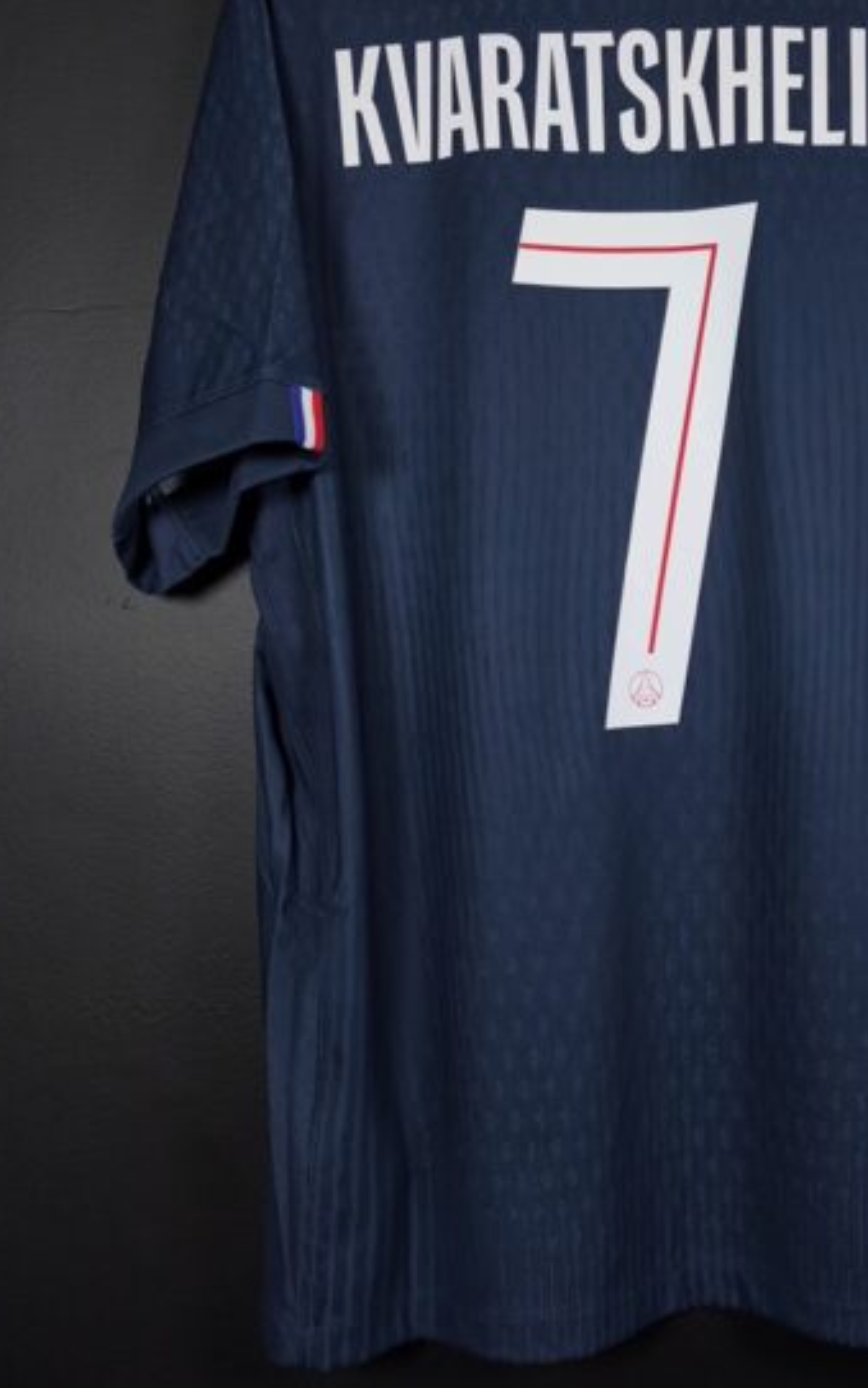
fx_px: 1362
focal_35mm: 36
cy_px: 630
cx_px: 653
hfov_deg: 34.6
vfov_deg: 53.9
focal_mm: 6.57
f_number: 1.6
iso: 400
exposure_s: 1/160
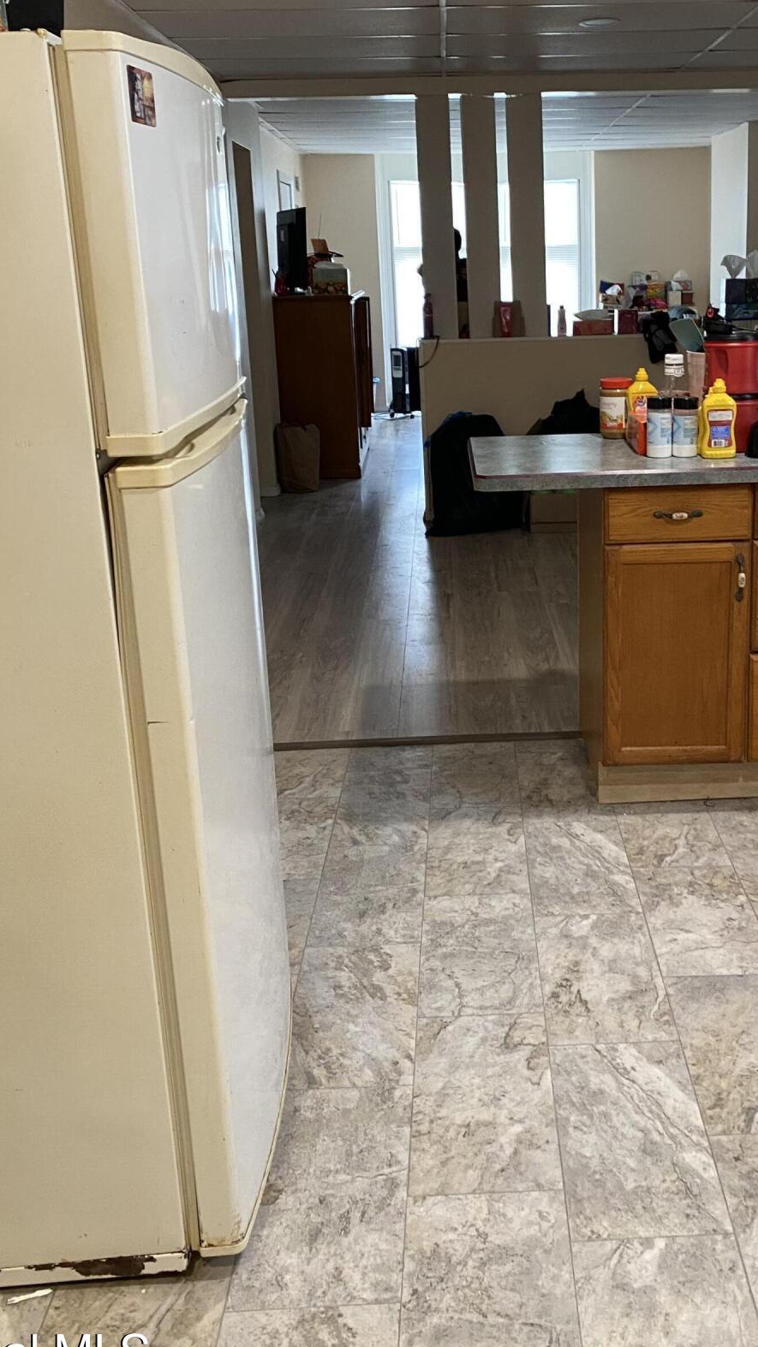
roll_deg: +1.6
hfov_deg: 32.4
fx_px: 1287
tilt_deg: -12.9
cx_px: 539
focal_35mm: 36
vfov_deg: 55.1
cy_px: 575
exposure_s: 1/60
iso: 250
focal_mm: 4.25
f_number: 1.8
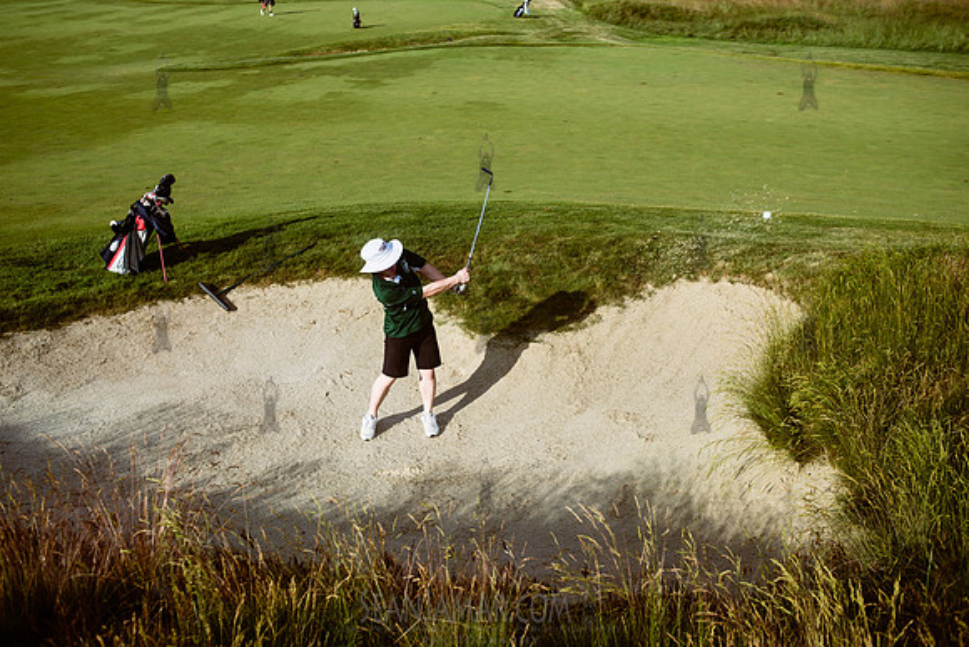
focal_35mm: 35
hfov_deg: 54.4
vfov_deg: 37.9
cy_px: 324
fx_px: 942
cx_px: 484
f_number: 4
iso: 100
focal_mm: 35
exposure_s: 1/1250
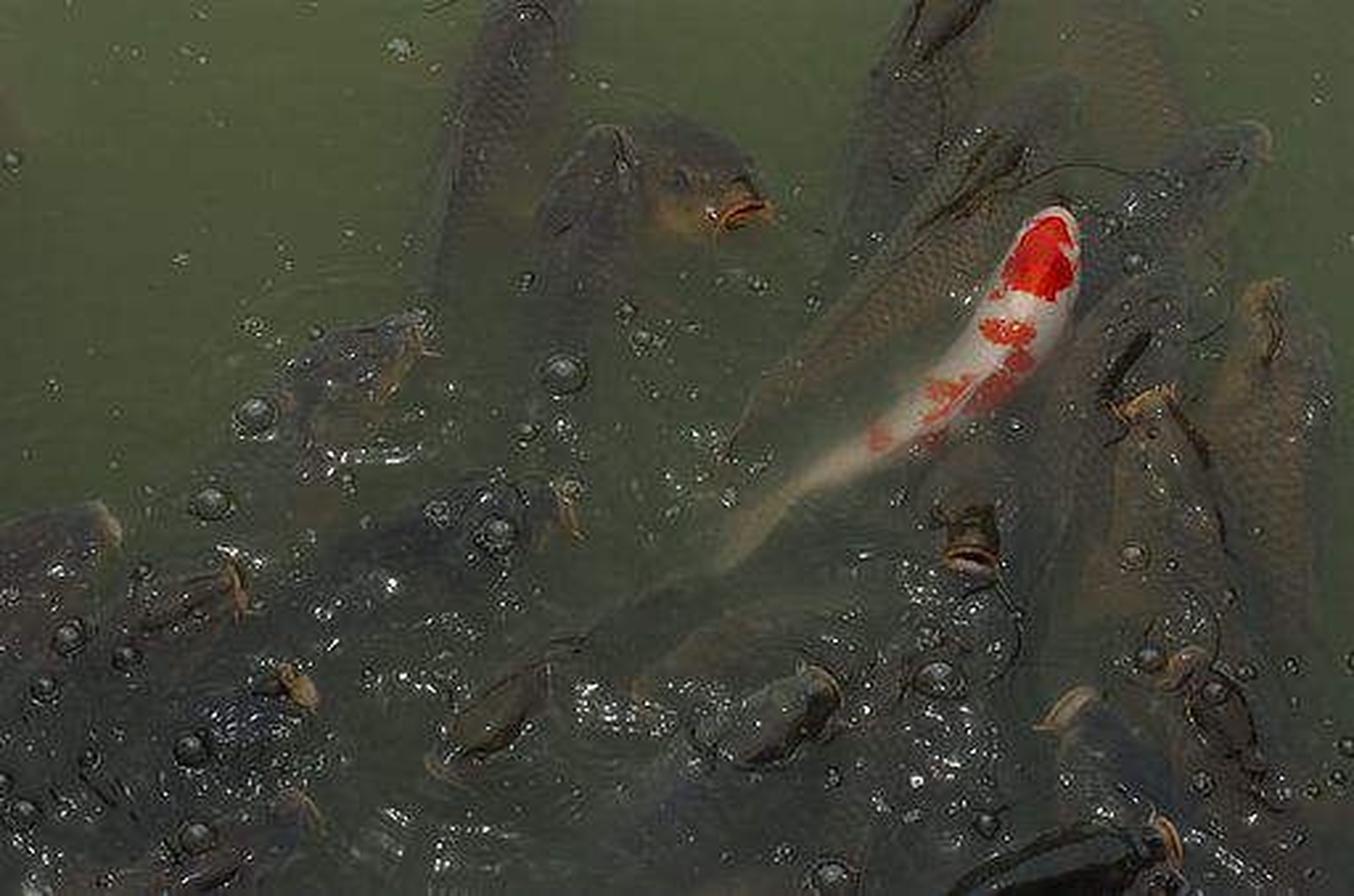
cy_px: 448
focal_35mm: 75
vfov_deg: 18.1
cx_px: 677
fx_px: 2815
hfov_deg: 27.0
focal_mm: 50
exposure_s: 1/200
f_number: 11
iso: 200
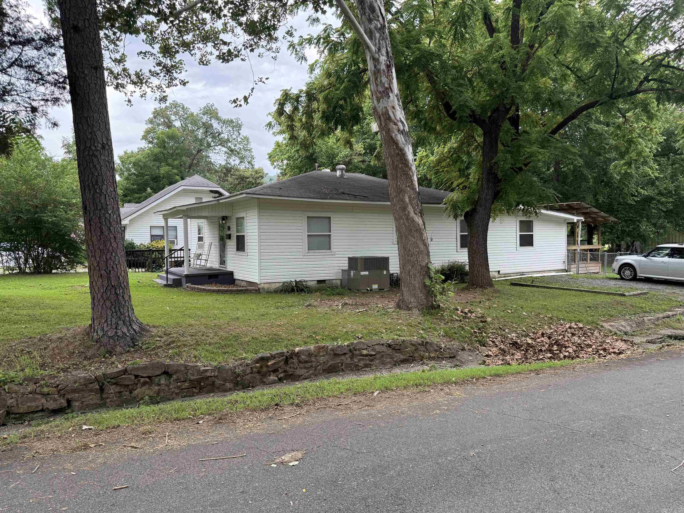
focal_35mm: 24
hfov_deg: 71.6
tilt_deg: -2.5
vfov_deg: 56.8
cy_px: 256
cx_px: 342
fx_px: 474
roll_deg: -0.1
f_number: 1.78
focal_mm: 6.76
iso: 100
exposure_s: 1/602
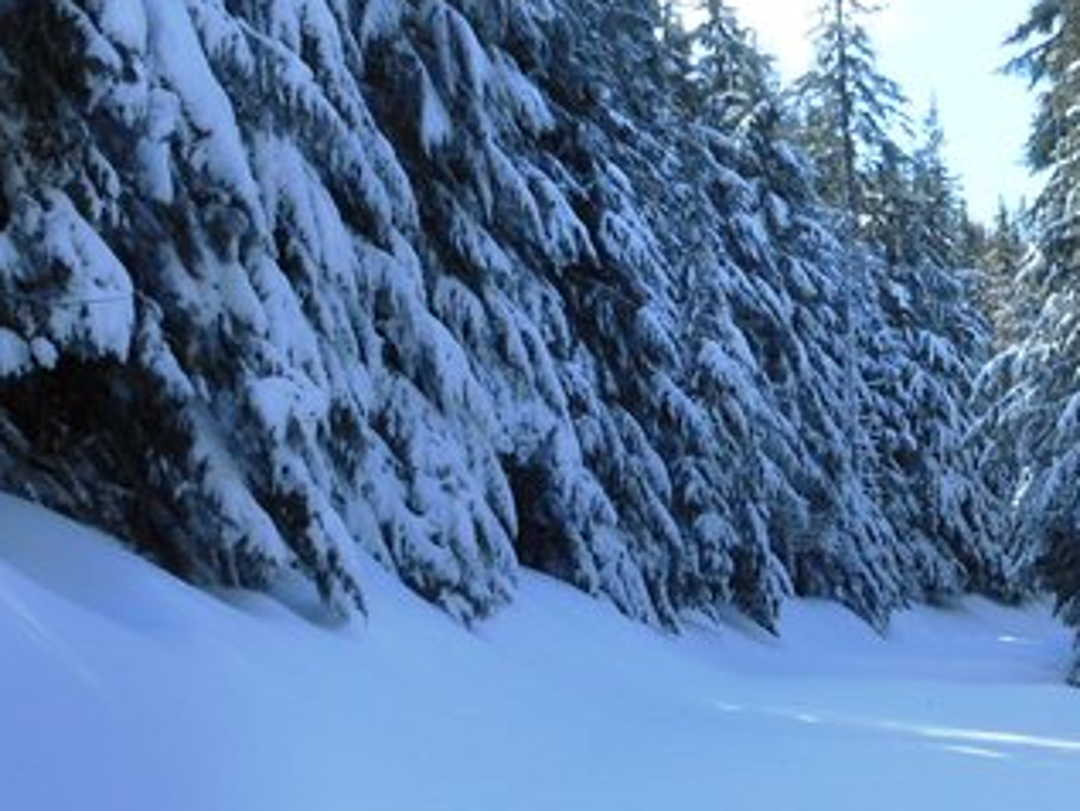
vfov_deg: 20.7
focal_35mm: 71
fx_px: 2216
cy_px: 513
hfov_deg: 26.8
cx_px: 896
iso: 80
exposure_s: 1/400
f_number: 3.2
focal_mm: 4.5
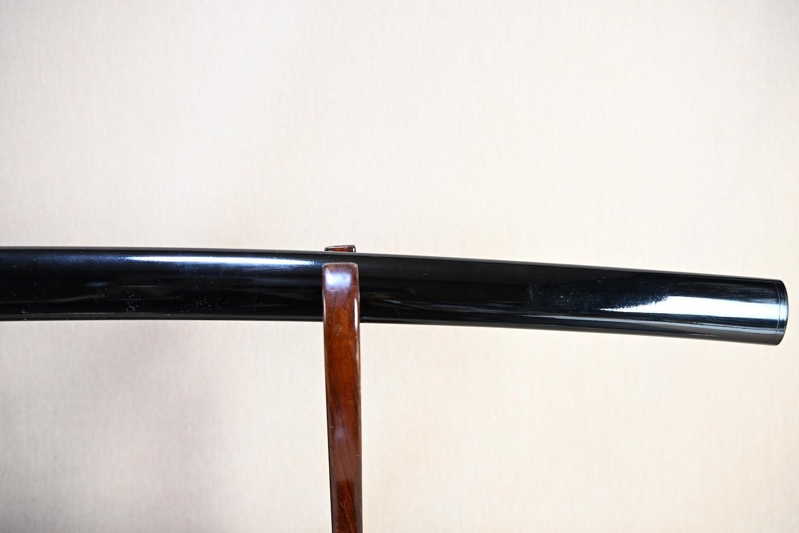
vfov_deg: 43.6
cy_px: 266
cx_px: 400
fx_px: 666
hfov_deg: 61.9
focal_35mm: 30
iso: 100
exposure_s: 1/2
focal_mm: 20
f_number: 3.5
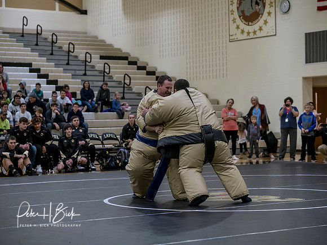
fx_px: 850
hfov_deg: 21.8
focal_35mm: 90
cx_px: 164
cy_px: 122
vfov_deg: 16.4
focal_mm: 45
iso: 2000
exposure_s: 1/1000
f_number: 2
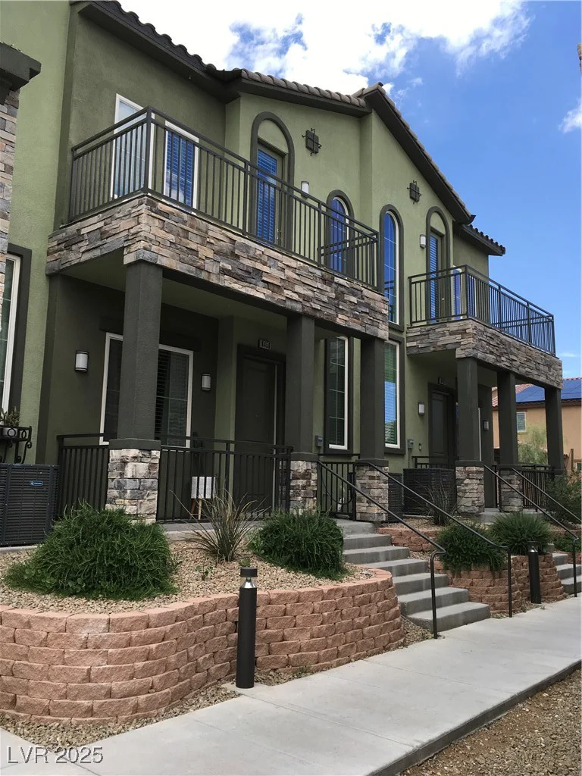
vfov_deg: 61.7
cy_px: 388
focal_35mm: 29
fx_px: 650
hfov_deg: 48.2
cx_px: 291
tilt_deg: +9.4
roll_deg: -0.8
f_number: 2.2
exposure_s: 1/686
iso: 25
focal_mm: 4.15
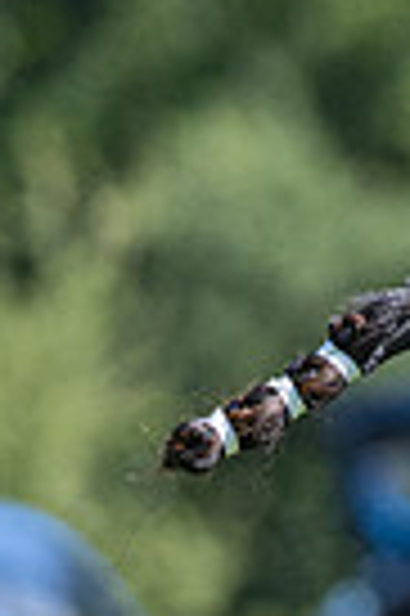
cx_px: 1255
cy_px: 525
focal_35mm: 2661
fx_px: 45571
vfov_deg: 0.8
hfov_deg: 0.5
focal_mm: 400
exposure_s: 1/2500
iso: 400
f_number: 3.5
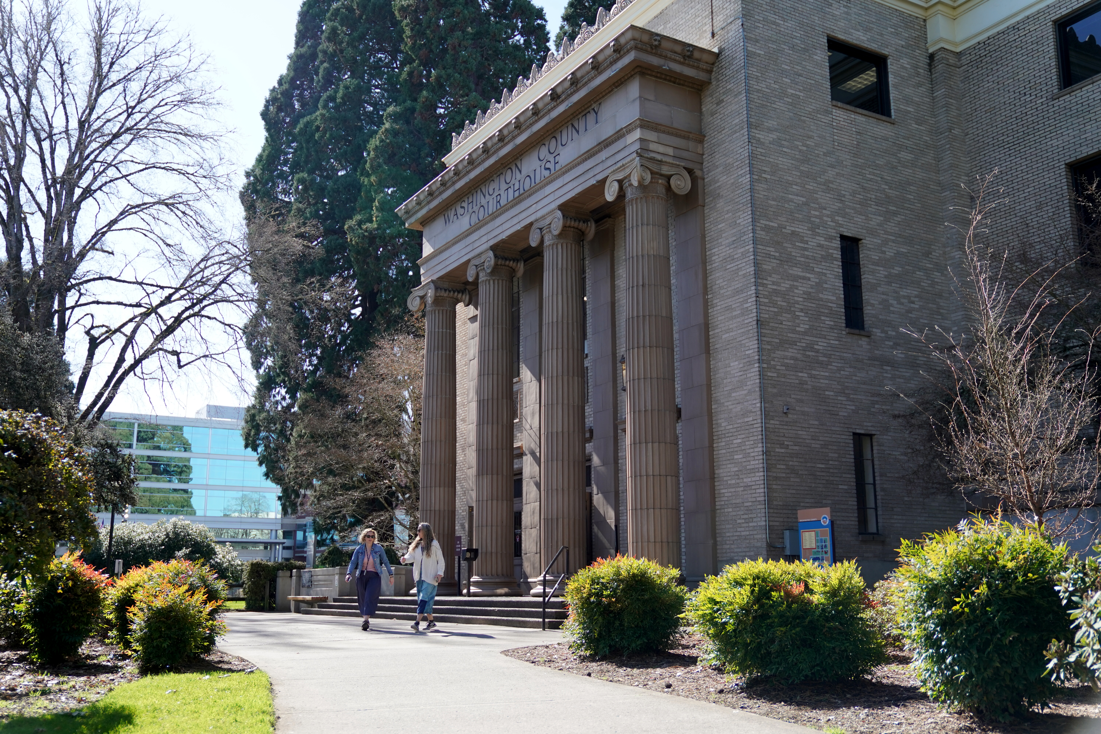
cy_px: 367
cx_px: 550
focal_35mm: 34
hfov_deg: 55.8
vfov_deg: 38.9
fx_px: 1040
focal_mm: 34
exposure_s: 1/1600
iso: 250
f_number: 2.8
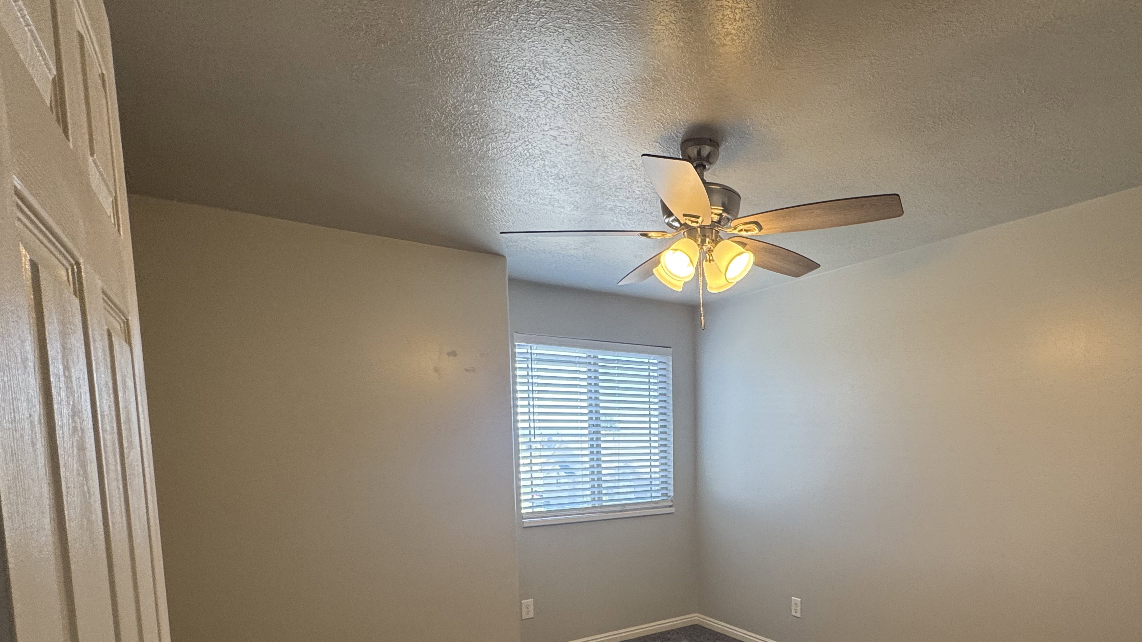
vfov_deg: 50.7
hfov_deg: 82.6
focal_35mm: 21
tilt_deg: -5.3
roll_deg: +0.6
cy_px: 501
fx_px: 636
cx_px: 699
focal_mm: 2.22
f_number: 2.2
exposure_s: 1/120
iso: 160
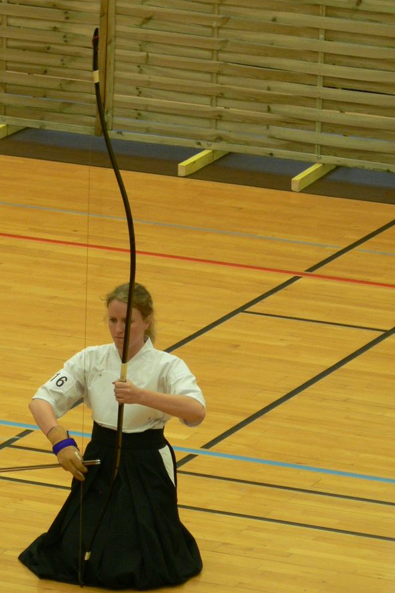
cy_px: 315
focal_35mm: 335
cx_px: 119
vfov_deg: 6.2
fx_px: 5511
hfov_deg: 4.1
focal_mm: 39.5
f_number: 3.3
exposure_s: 1/30
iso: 200
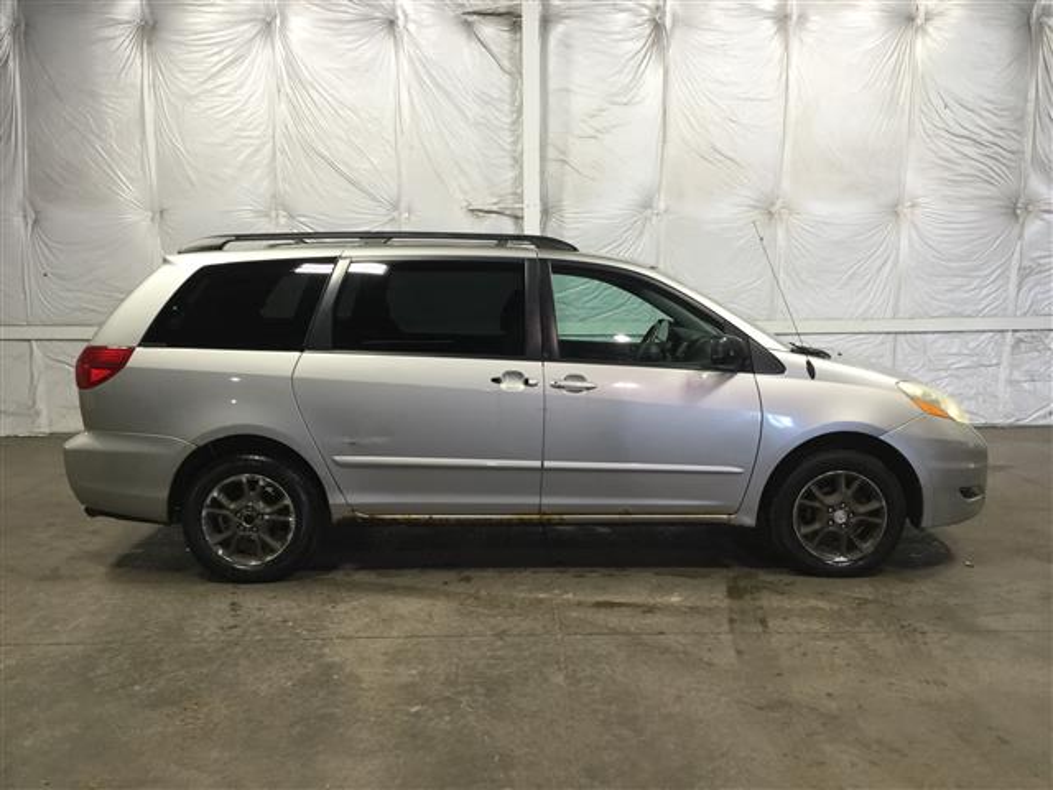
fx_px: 943
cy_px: 395
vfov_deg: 45.4
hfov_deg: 58.4
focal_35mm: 31
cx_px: 526
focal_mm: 3.3
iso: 64
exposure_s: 1/30
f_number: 2.4
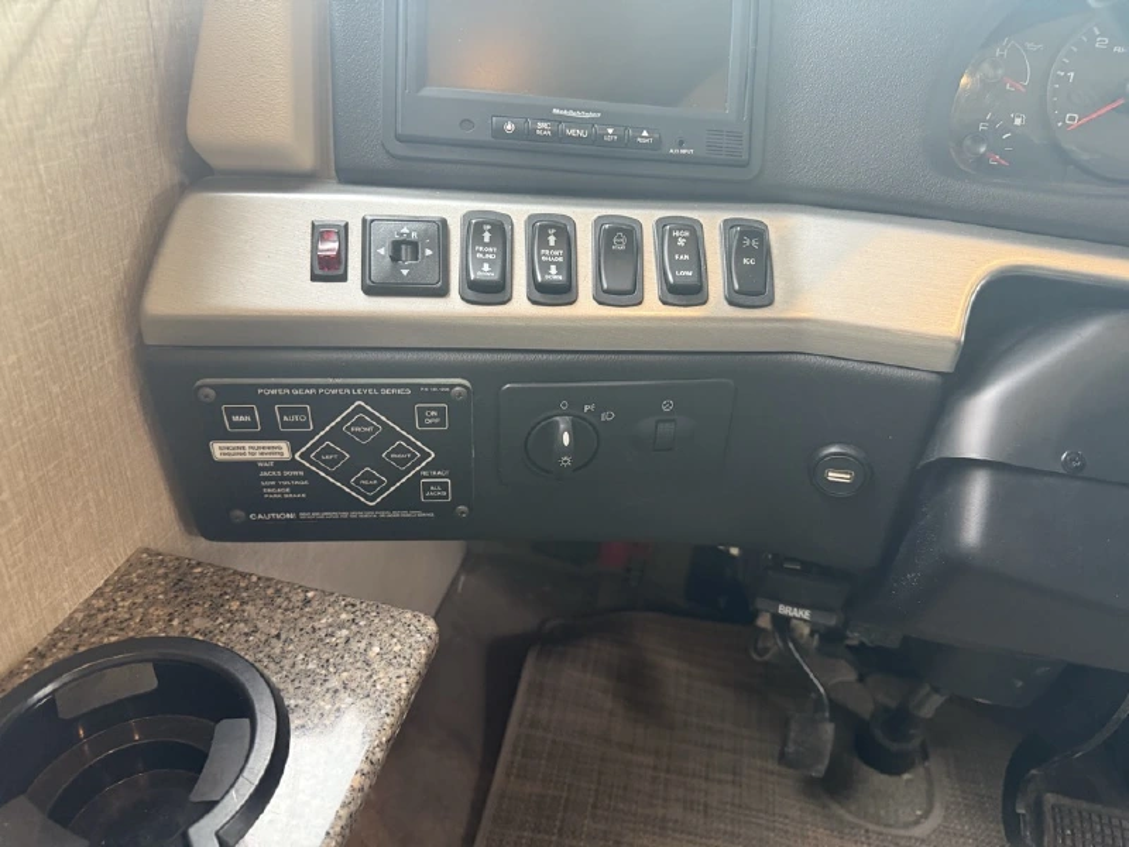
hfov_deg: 71.6
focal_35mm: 24
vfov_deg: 56.8
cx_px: 564
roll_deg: -4.5
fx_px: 783
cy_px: 424
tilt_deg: -27.9
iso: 320
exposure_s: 1/60
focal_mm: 6.76
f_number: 1.78
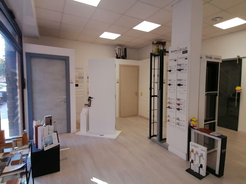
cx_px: 123
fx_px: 142
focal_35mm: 20
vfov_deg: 65.9
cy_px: 92
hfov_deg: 81.8
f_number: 2.4
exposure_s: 1/100
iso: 80
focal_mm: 2.7
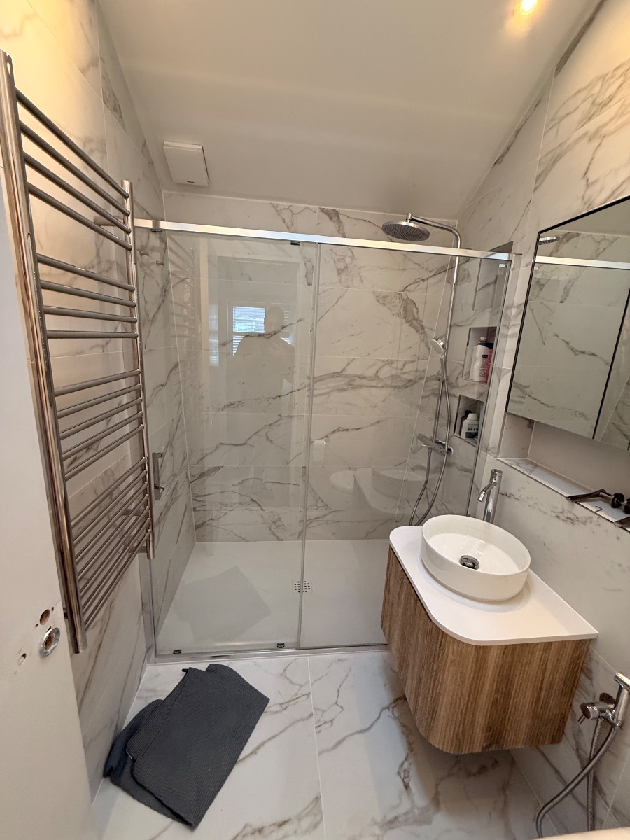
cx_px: 315
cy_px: 420
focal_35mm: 14
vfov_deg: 102.1
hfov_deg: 85.7
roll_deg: -2.0
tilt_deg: -11.9
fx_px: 340
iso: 200
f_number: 2.2
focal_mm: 2.22
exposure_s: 1/99
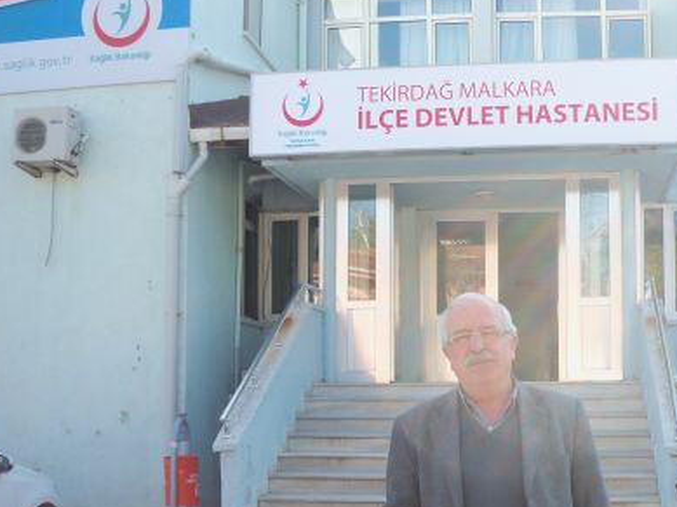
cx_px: 480
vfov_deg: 25.9
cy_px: 350
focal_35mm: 56
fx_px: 1094
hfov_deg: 33.9
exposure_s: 1/250
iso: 80
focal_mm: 5.7
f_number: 2.9
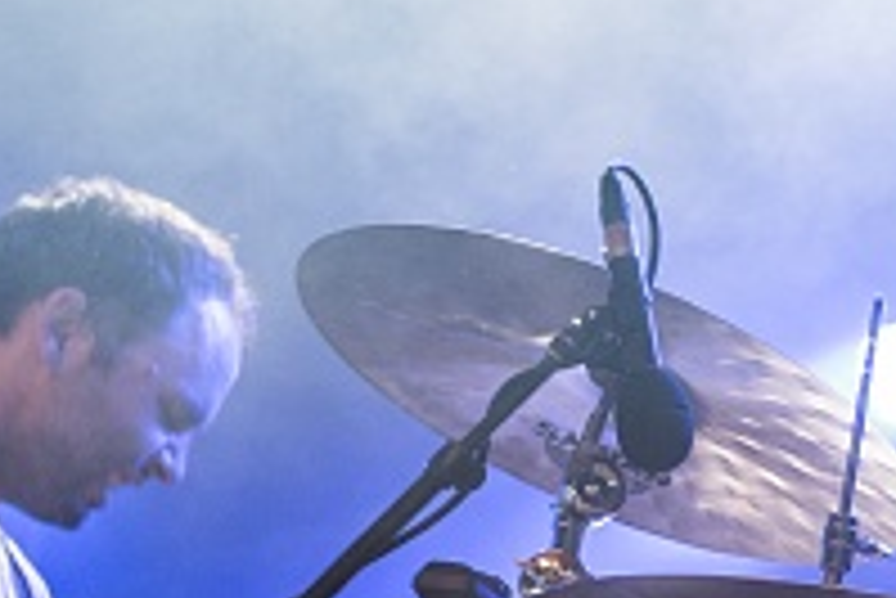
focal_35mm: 159
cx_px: 928
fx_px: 3960
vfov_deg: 8.5
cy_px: 821
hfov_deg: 12.7
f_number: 2.8
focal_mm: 44
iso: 400
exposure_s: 1/80
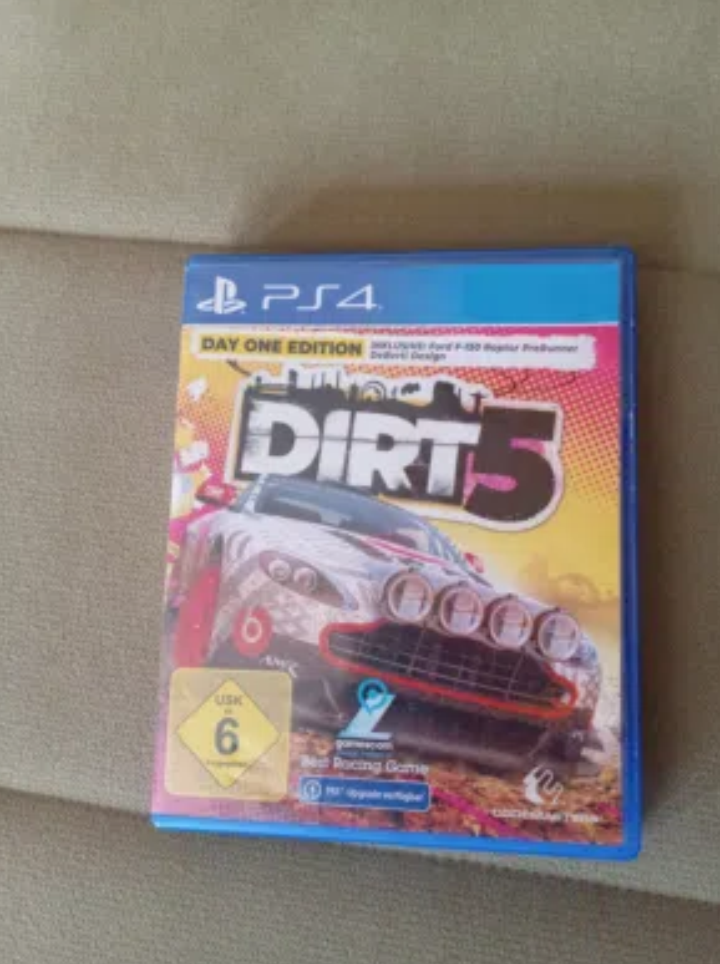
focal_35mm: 28
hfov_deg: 49.6
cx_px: 354
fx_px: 779
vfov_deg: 63.5
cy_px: 494
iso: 1188
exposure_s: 1/20
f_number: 1.8
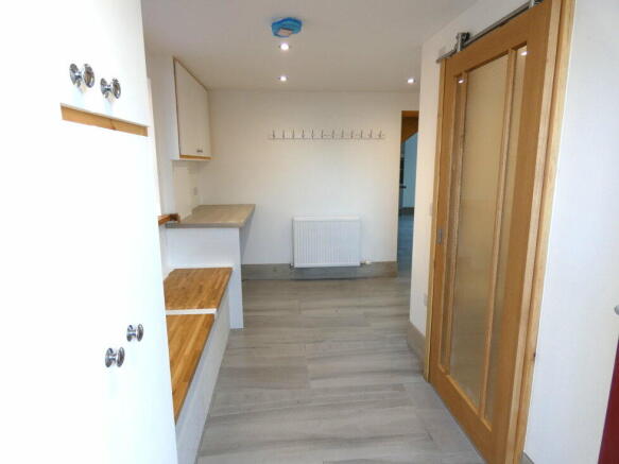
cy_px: 232
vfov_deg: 66.0
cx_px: 310
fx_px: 358
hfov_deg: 81.8
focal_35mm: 20
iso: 100
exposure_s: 1/60
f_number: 2.8
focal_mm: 3.6
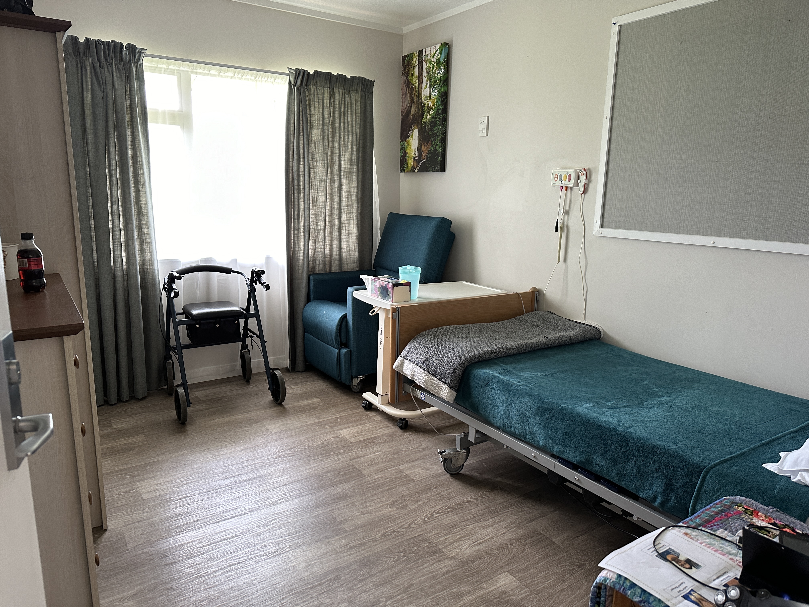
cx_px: 404
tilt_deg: -11.5
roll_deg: -1.4
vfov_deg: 56.8
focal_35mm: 24
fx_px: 561
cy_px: 304
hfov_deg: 71.6
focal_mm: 6.86
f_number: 1.78
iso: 200
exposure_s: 1/100
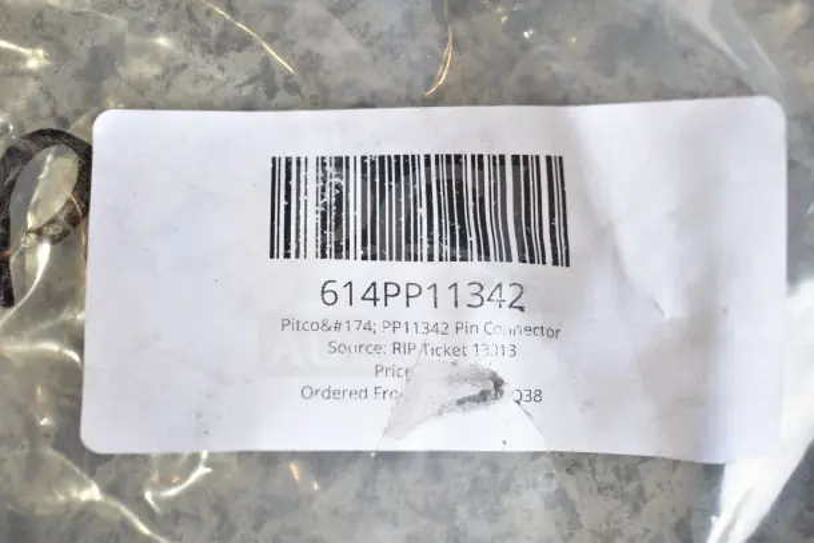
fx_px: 1187
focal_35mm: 52
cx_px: 407
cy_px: 272
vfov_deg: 25.8
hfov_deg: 37.8
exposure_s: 1/80
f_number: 4.5
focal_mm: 35
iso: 200
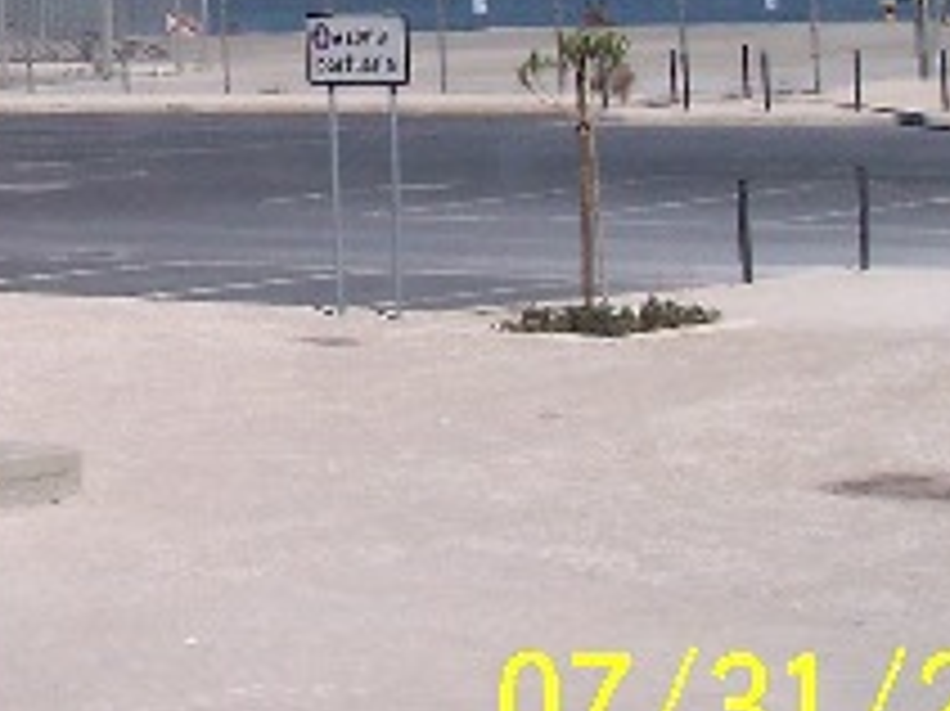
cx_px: -428
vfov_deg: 10.0
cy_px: -306
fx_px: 3950
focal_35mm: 144
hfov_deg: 13.0
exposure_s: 1/1000
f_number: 4.8
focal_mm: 8
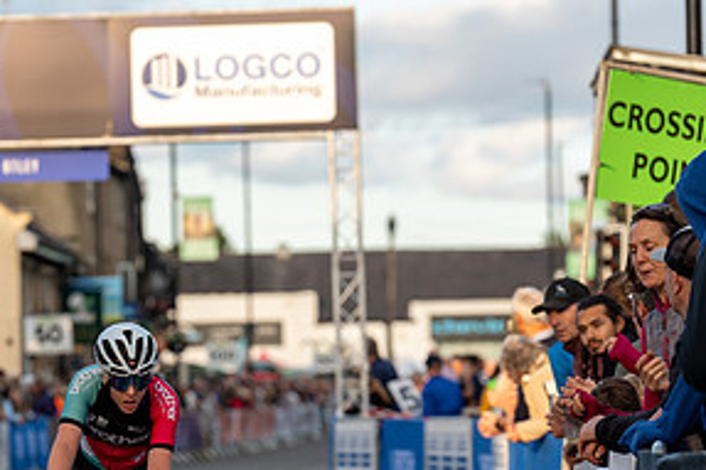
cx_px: 7
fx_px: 5390
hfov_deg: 7.5
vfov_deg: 5.0
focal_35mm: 275
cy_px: 417
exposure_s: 1/800
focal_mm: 136
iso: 320
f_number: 3.5
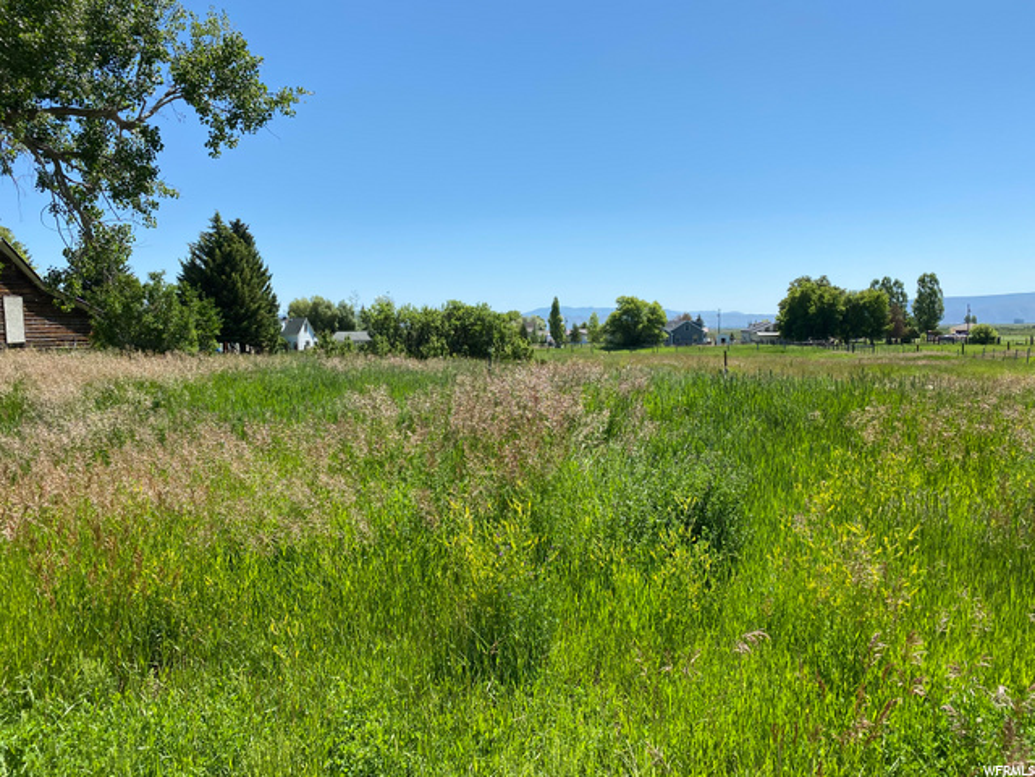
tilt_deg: -3.3
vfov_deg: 53.1
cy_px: 388
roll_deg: +0.3
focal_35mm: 26
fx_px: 777
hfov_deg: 67.3
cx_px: 518
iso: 32
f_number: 1.8
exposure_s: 1/2817
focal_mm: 4.25
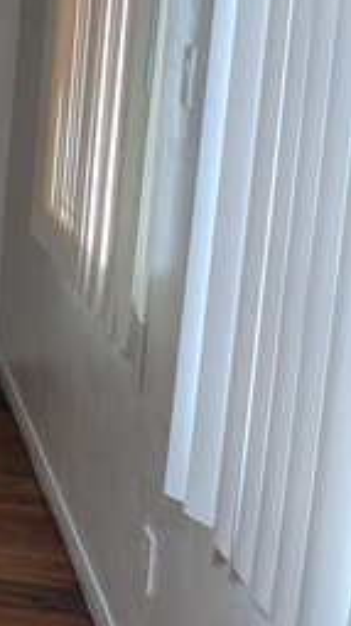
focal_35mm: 77
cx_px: -465
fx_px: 1277
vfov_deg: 27.1
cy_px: 142
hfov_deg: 12.6
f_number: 1.73
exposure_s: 1/24
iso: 89
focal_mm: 4.38
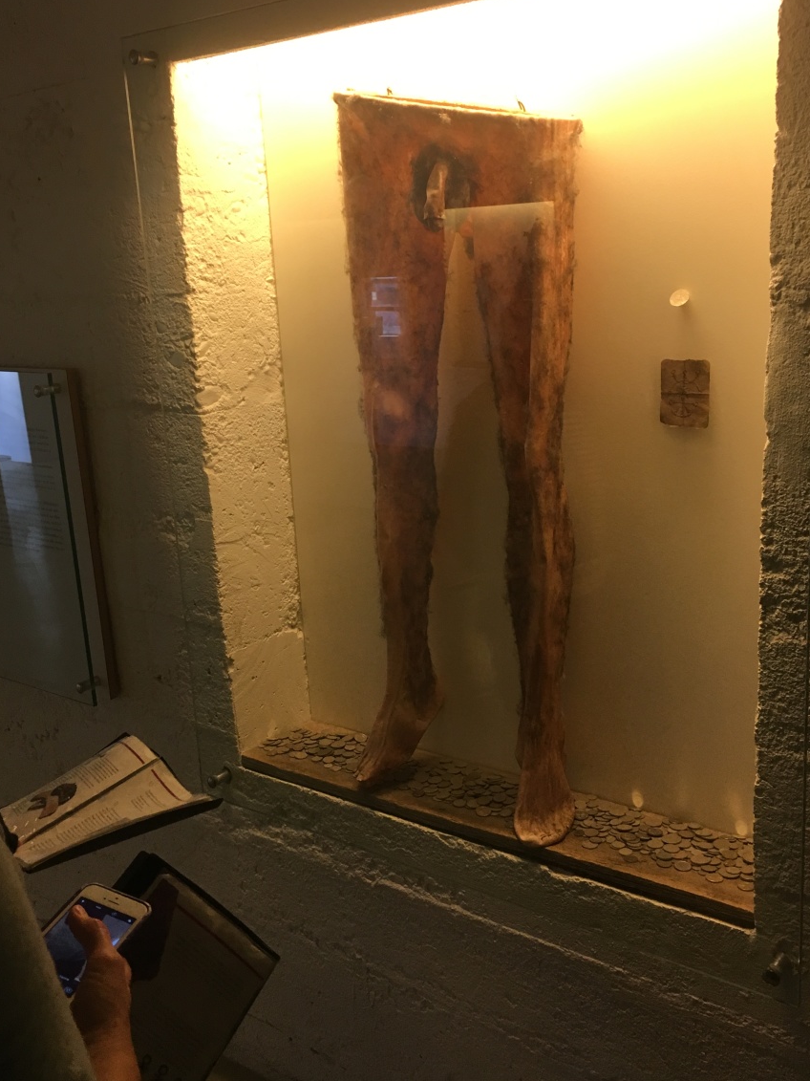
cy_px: 518
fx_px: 1092
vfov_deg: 52.6
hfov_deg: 40.7
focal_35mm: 35
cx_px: 401
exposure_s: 1/33
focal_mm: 4.15
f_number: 2.2
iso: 64
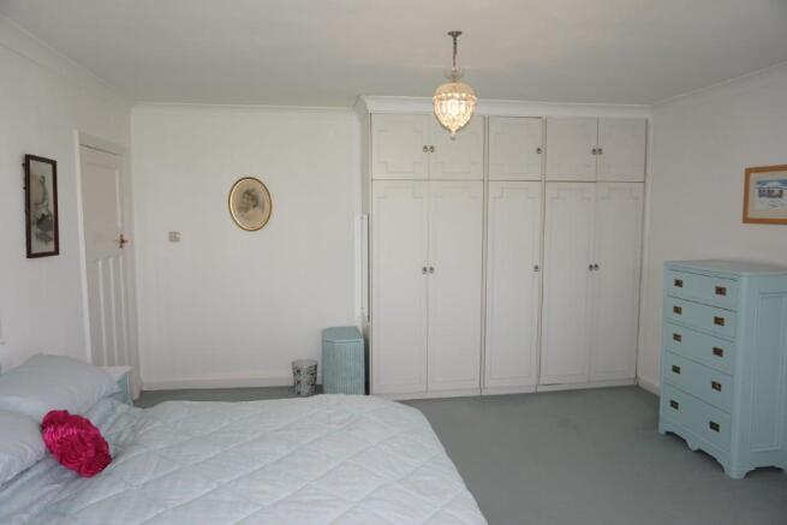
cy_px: 262
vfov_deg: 53.2
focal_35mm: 24
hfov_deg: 73.7
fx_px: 525
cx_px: 394
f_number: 4
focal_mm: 16
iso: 320
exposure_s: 1/160
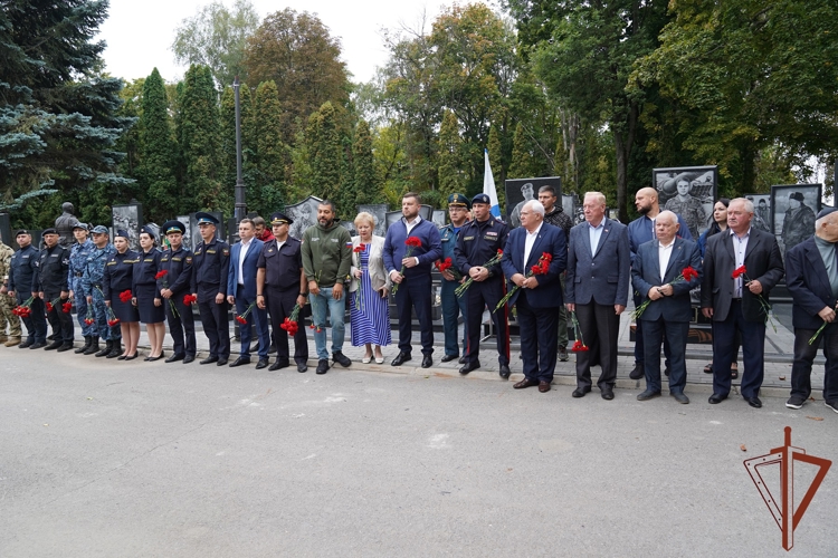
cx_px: 419
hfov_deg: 73.7
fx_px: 559
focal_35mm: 24
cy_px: 279
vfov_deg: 53.1
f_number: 4
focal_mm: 24
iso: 320
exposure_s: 1/160
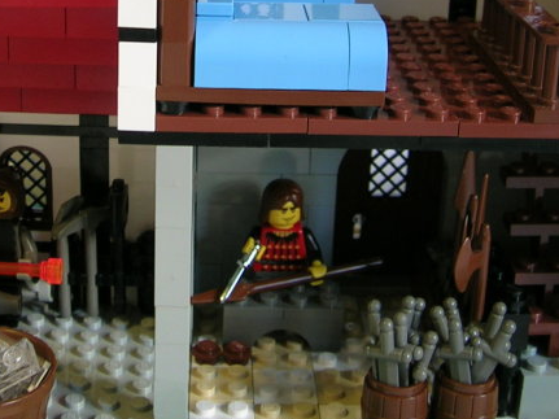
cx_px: 172
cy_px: 49
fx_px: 1049
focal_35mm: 65
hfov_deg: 29.6
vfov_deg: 22.1
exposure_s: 1/6.3
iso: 50
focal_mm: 5.4
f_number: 2.8
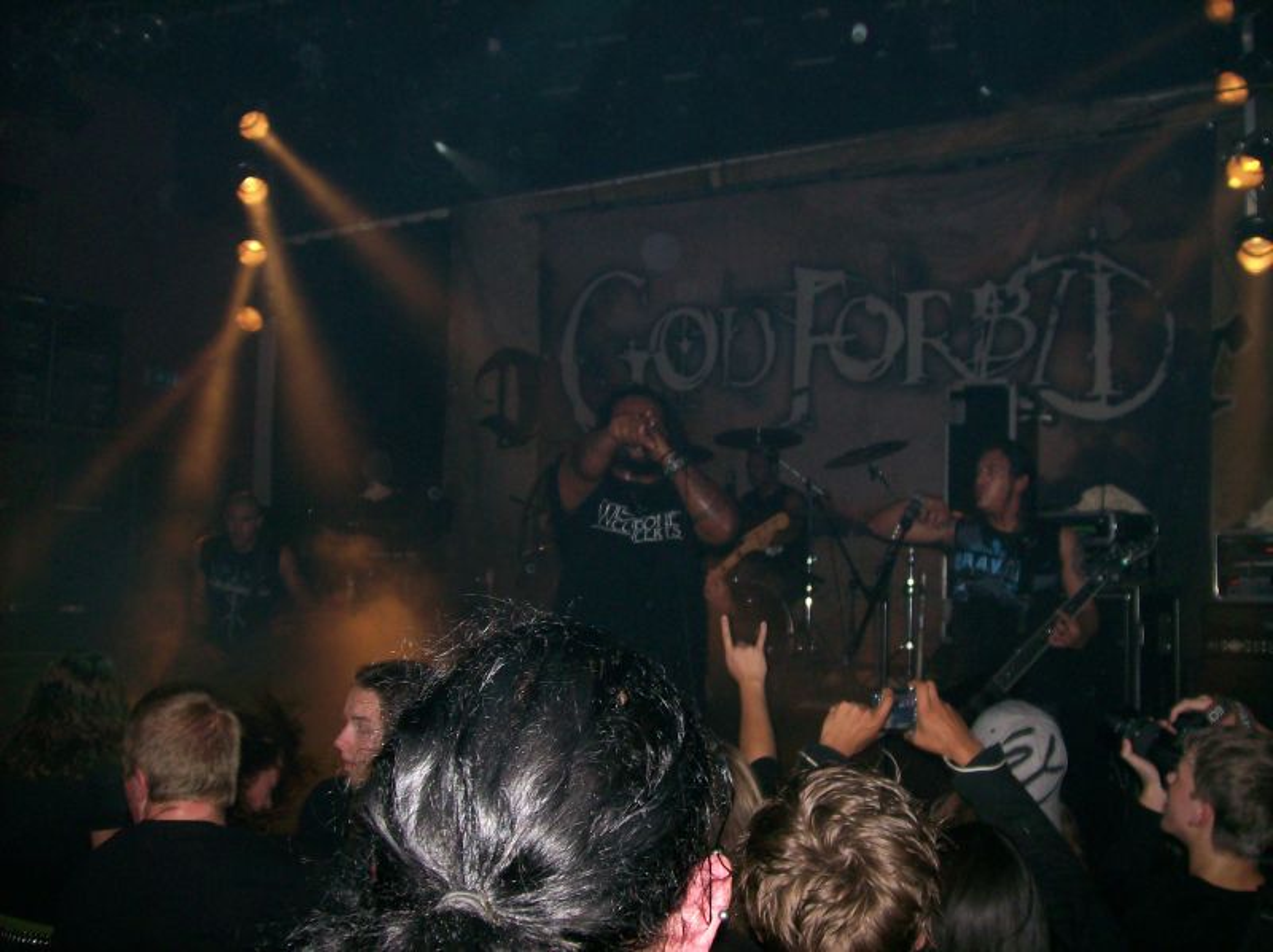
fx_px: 1322
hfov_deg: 51.4
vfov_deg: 39.6
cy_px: 476
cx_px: 636
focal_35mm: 36
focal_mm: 6
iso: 80
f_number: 2.7
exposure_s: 1/64
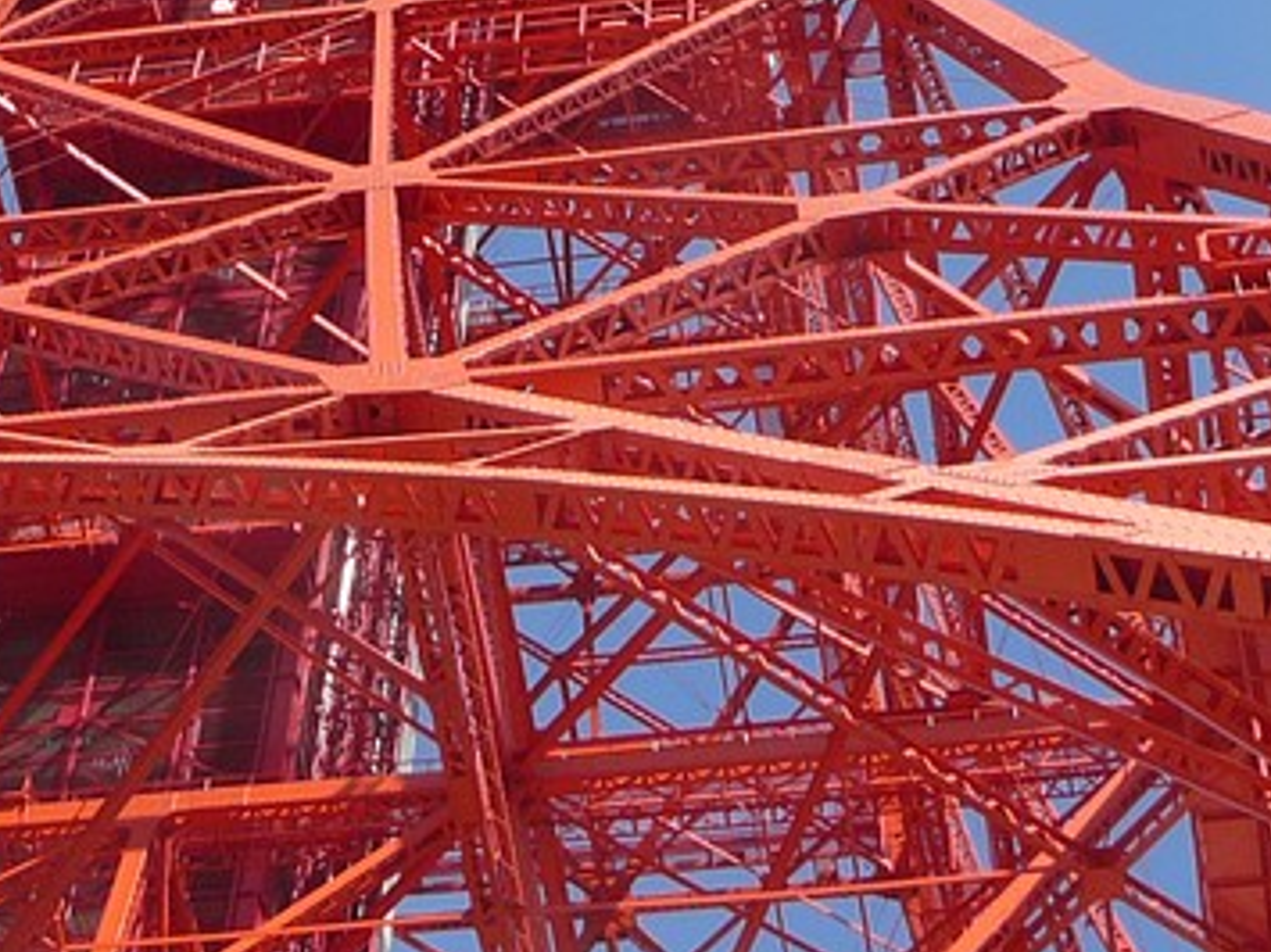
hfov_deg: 19.4
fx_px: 3707
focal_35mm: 101
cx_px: 519
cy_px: -354
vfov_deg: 14.0
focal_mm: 5.2
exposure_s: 1/400
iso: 80
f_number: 5
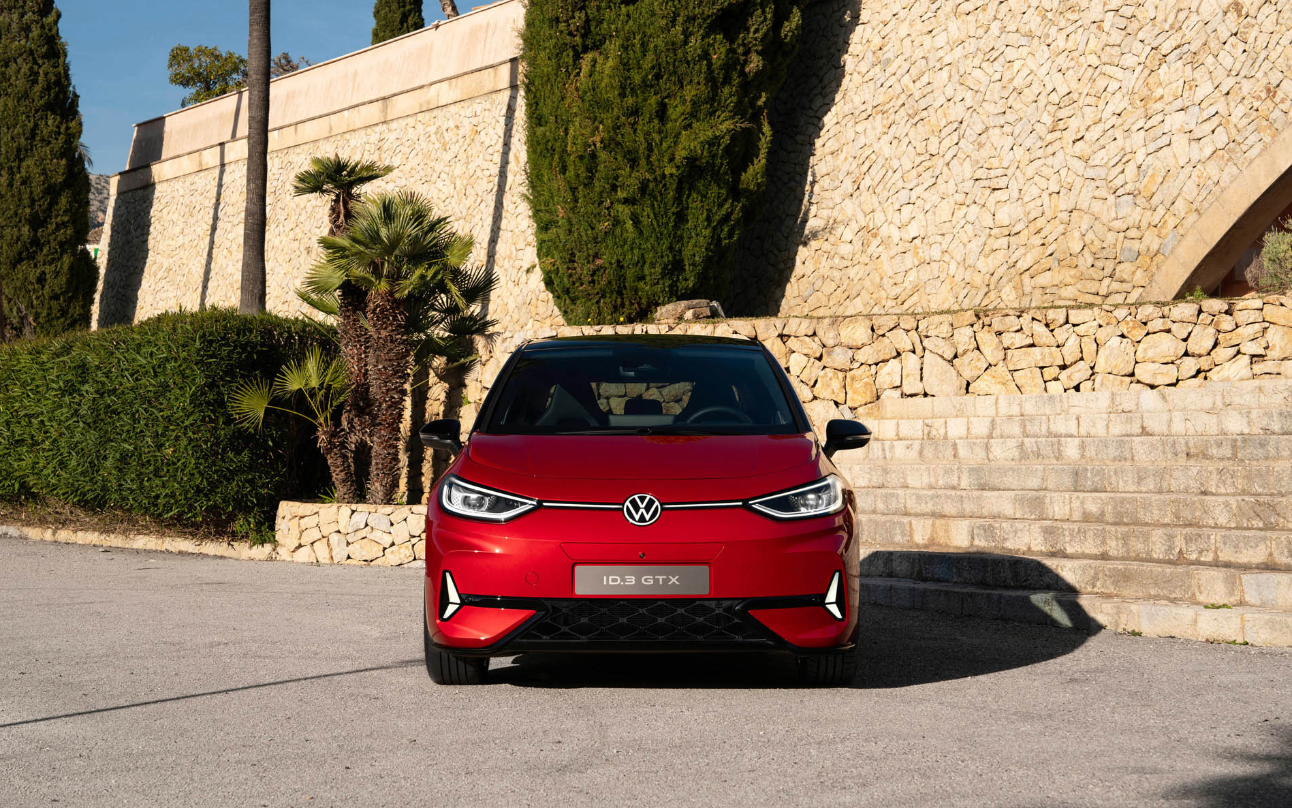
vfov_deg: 19.7
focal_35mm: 66
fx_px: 2324
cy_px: 416
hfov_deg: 31.1
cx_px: 642
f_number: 8
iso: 50
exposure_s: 1/80
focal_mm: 64
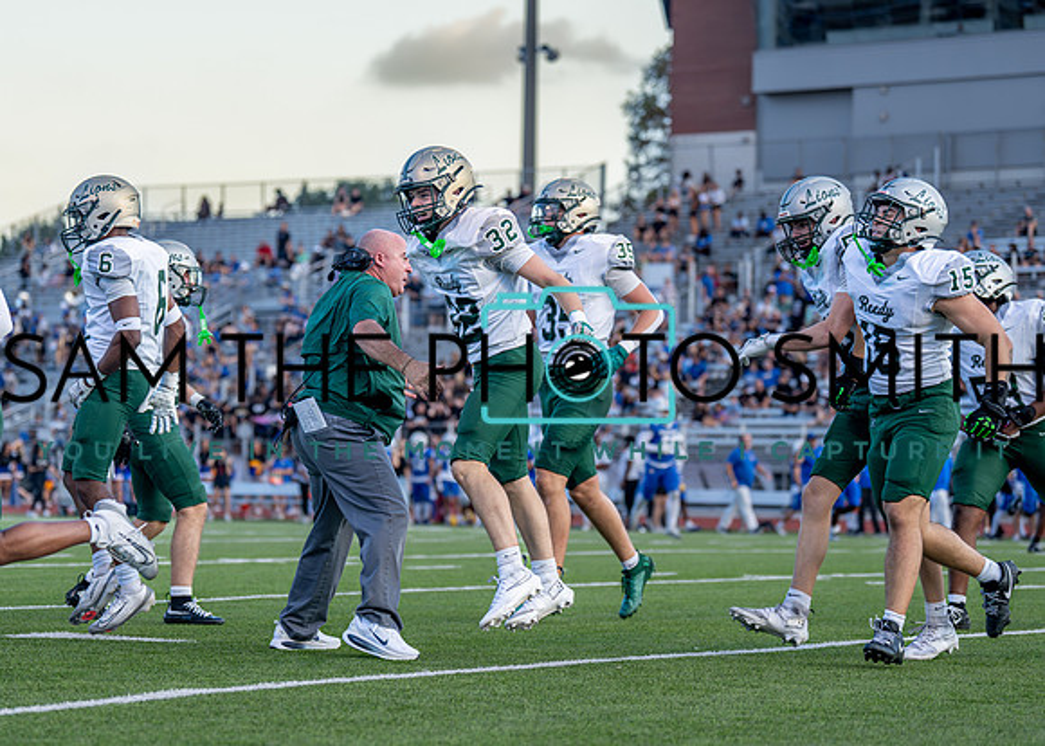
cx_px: 411
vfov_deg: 12.8
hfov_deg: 17.8
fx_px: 3334
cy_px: 406
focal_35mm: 112
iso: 320
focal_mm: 93
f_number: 2.8
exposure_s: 1/1250
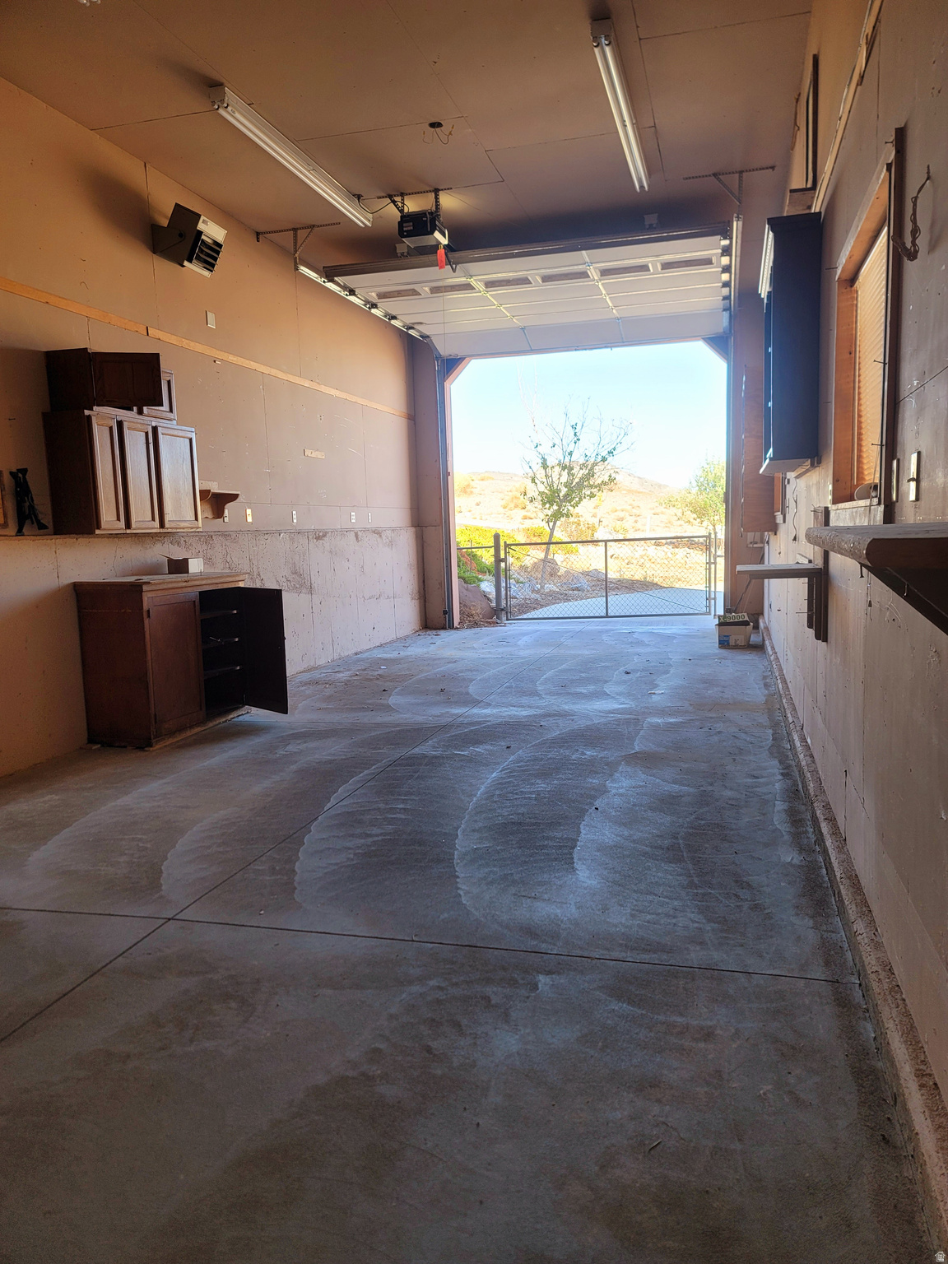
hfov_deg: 54.9
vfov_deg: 69.4
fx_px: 913
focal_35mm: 25
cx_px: 474
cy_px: 632
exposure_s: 1/120
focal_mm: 7
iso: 40
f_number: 1.8
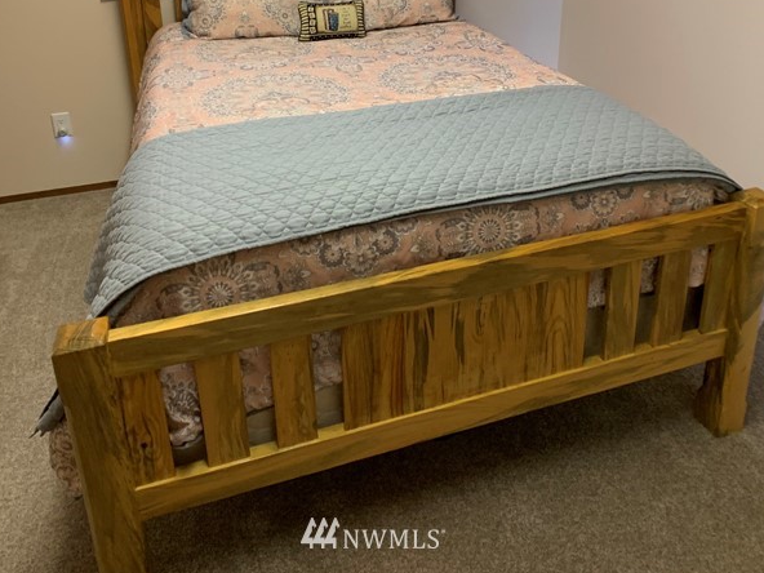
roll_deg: +0.2
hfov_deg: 42.1
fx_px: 993
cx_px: 373
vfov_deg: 31.1
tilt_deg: -18.4
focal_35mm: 45
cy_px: 86
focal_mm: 4.25
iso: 160
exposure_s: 1/60
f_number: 1.8
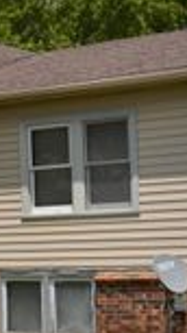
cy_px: 186
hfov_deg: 10.0
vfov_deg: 18.2
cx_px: -83
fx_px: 1038
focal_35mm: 118
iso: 100
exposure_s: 1/200
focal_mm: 23
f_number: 10
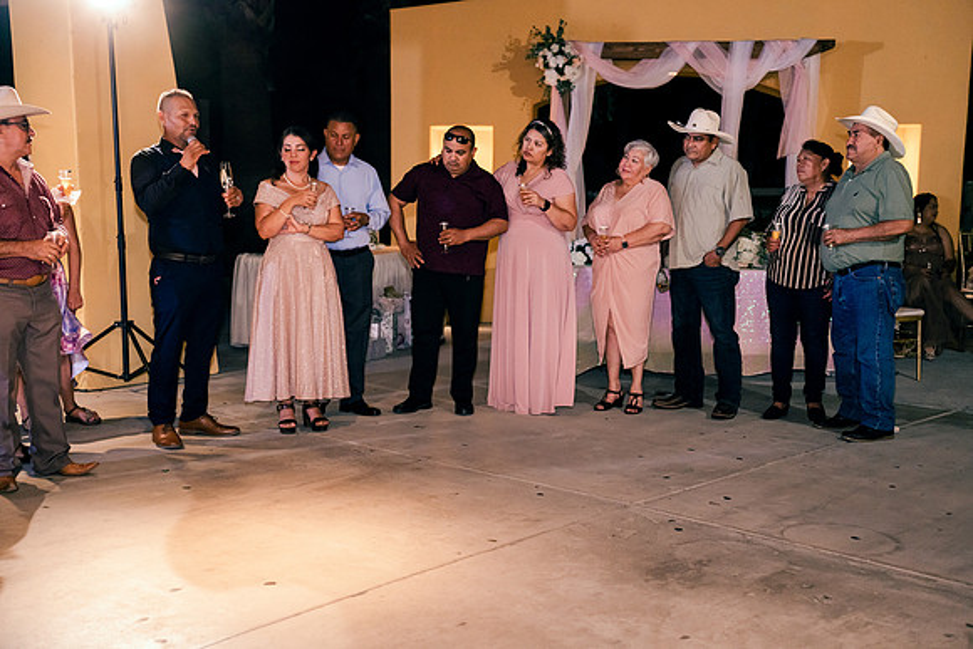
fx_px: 1271
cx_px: 486
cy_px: 324
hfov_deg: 41.9
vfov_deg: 28.7
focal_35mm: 47
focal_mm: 47
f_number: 2.8
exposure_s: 1/200
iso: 3200
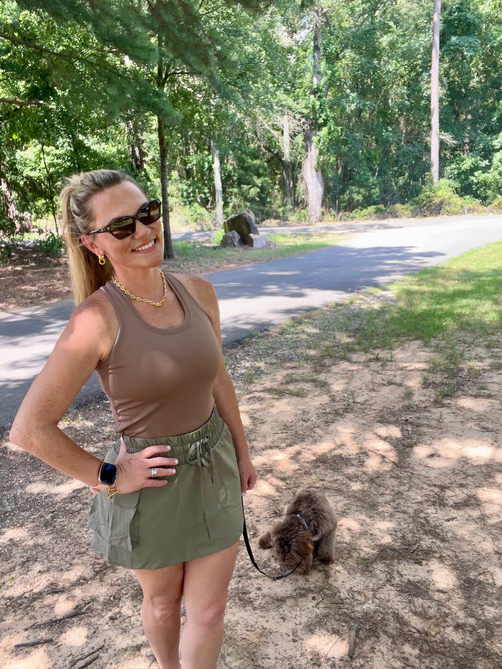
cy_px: 334
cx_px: 251
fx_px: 580
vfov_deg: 60.0
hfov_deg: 46.8
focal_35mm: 30
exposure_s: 1/121
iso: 50
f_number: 2.2
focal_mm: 2.71
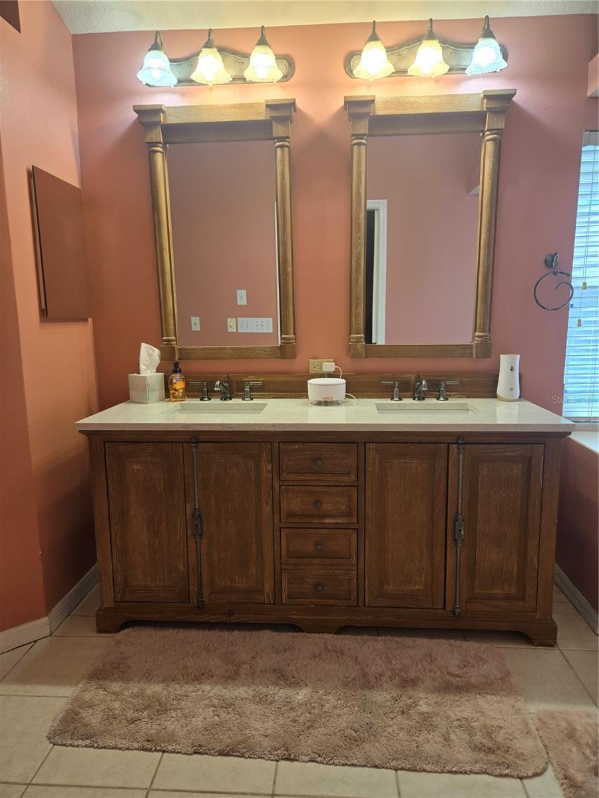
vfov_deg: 73.9
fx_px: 531
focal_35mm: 23
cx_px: 300
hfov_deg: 58.9
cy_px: 399
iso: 64
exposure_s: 1/120
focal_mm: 5.4
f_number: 1.8
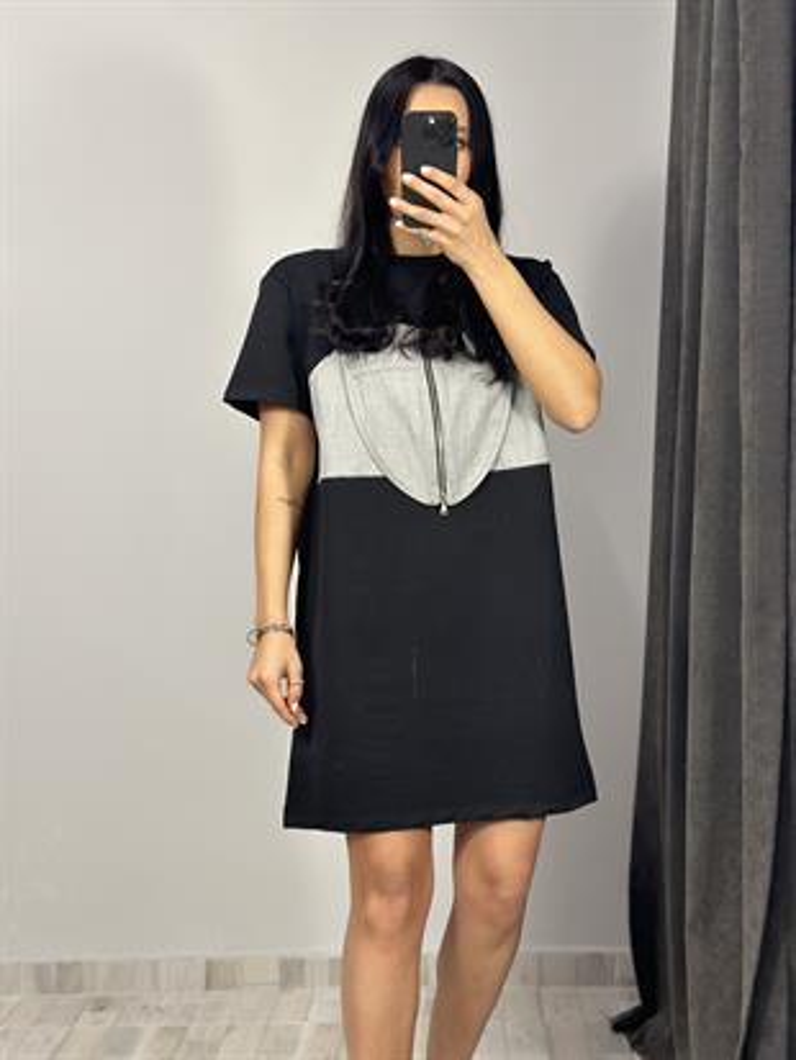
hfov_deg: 30.3
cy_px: 530
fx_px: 1471
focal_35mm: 48
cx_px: 398
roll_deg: +0.9
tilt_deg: -28.7
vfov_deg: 39.6
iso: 160
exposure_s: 1/100
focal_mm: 6.86
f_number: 1.78
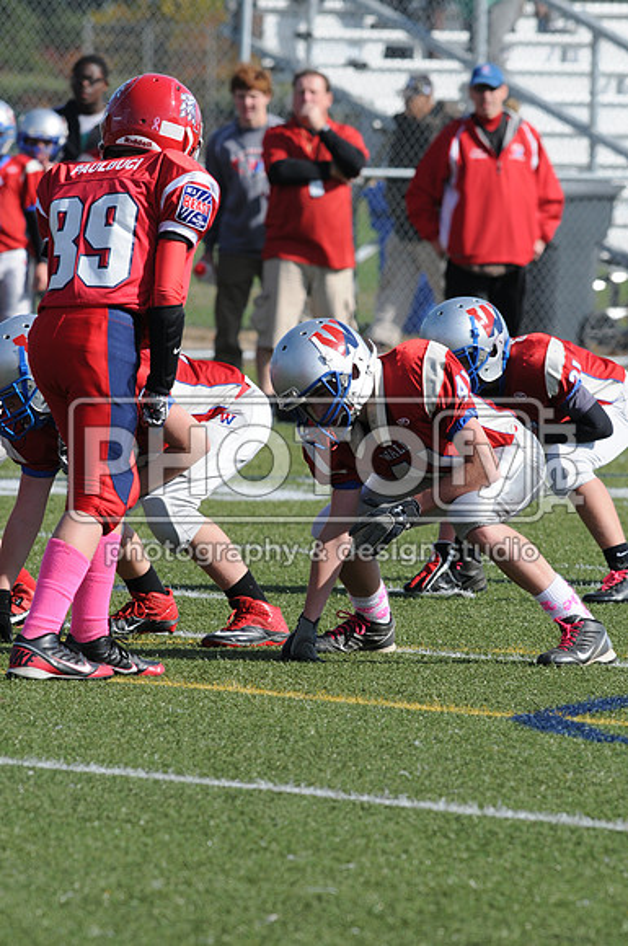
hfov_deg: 3.0
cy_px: 473
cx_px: 314
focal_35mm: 450
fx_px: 11809
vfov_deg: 4.6
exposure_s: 1/500
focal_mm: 300
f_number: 8
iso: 200
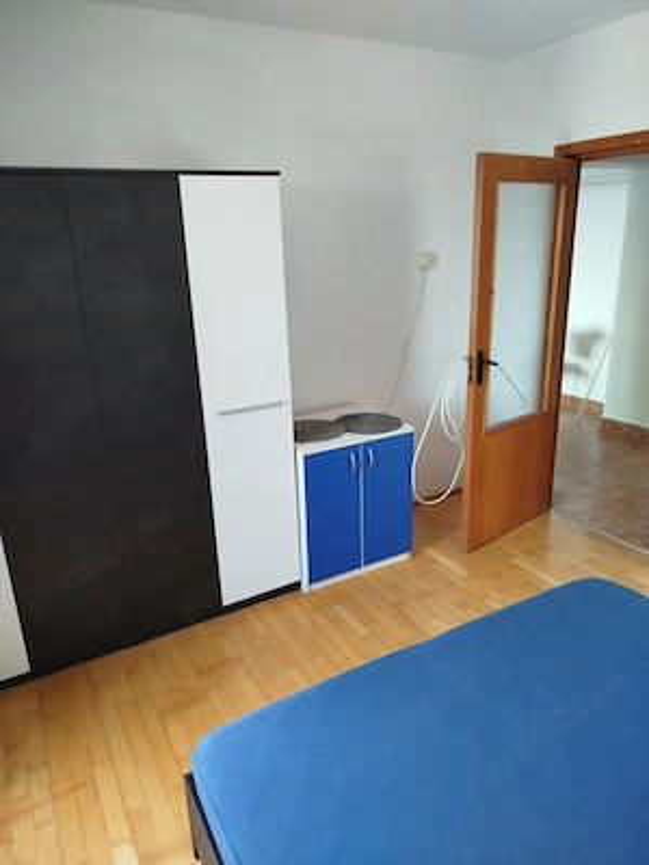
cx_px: 324
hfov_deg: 56.8
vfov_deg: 71.6
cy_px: 432
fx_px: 600
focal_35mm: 24
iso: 320
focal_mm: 5.31
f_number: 1.7
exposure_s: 1/33
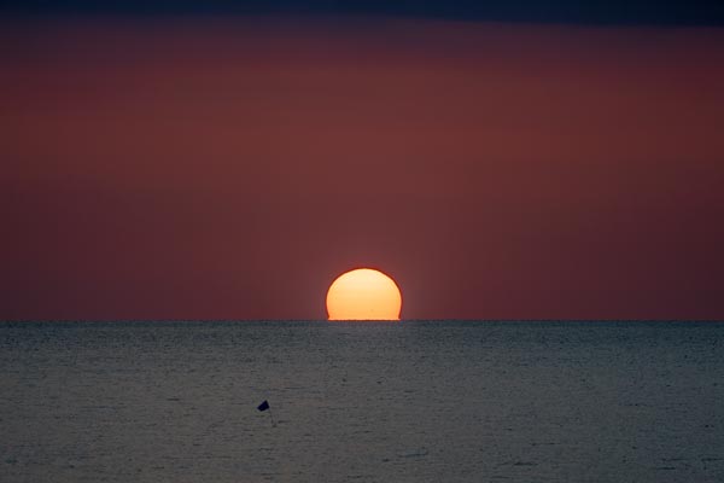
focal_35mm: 400
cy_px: 242
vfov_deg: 3.4
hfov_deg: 5.2
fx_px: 8044
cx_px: 362
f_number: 7.1
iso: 250
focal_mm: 400
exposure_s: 1/640
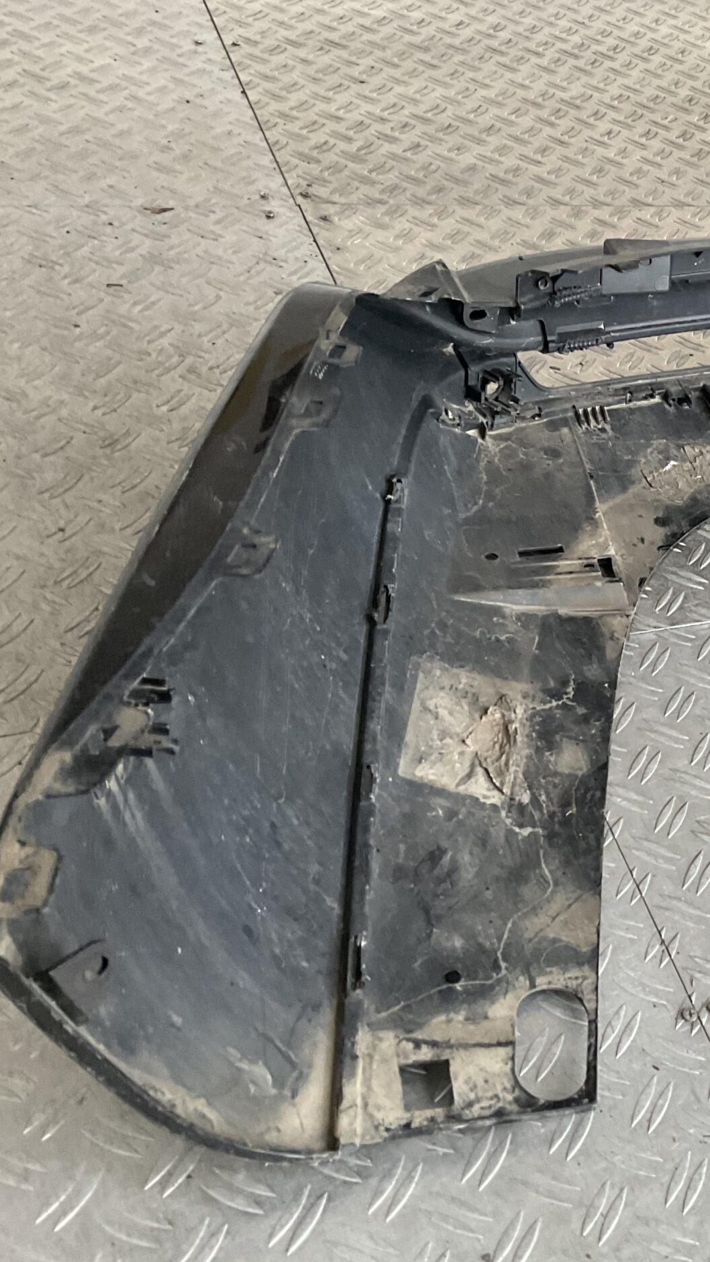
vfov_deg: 47.4
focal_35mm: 43
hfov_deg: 25.1
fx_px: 1439
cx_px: 838
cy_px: 632
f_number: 1.8
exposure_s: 1/60
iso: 125
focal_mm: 3
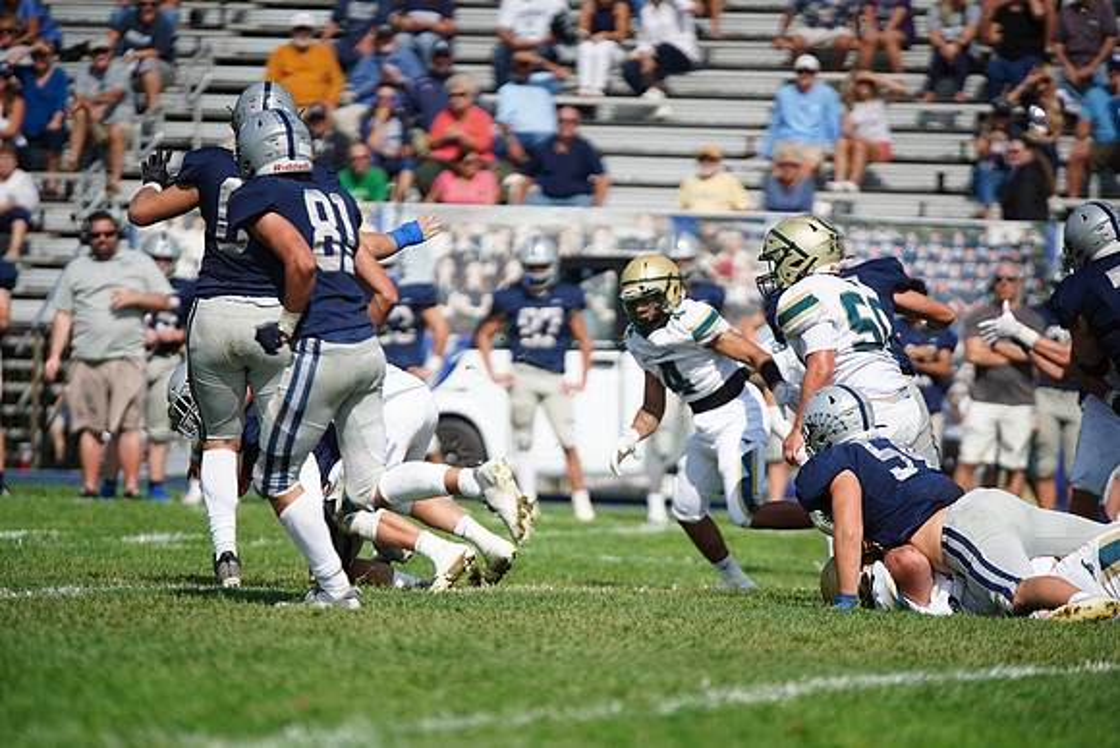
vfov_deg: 4.6
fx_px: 9335
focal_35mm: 300
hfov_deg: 6.9
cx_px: 560
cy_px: 374
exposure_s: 1/8000
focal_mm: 300
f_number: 2.8
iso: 500
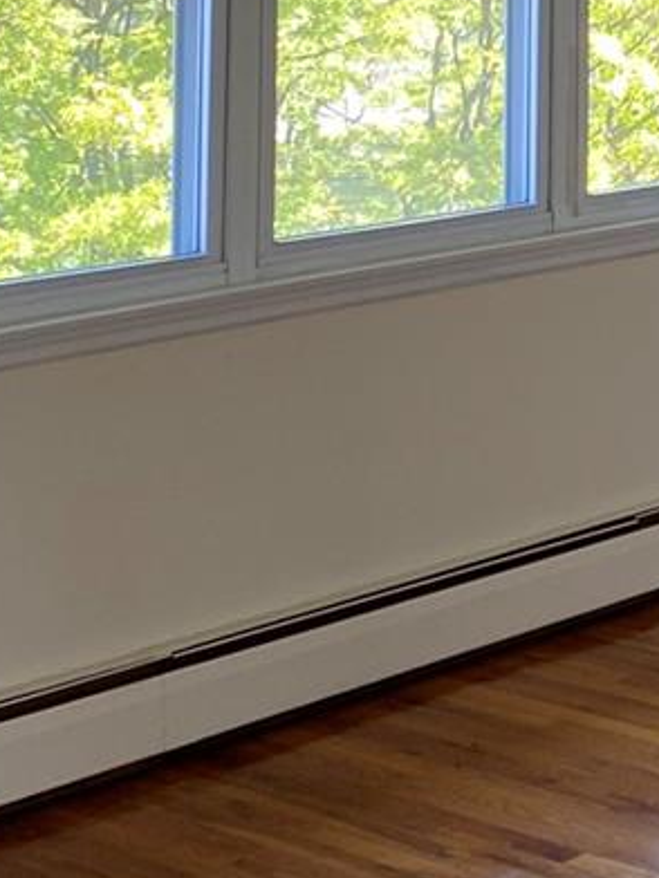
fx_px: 2589
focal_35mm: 102
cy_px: -251
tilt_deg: +4.3
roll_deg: +0.4
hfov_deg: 13.7
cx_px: 973
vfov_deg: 18.0
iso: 80
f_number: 1.8
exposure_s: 1/121
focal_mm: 4.25
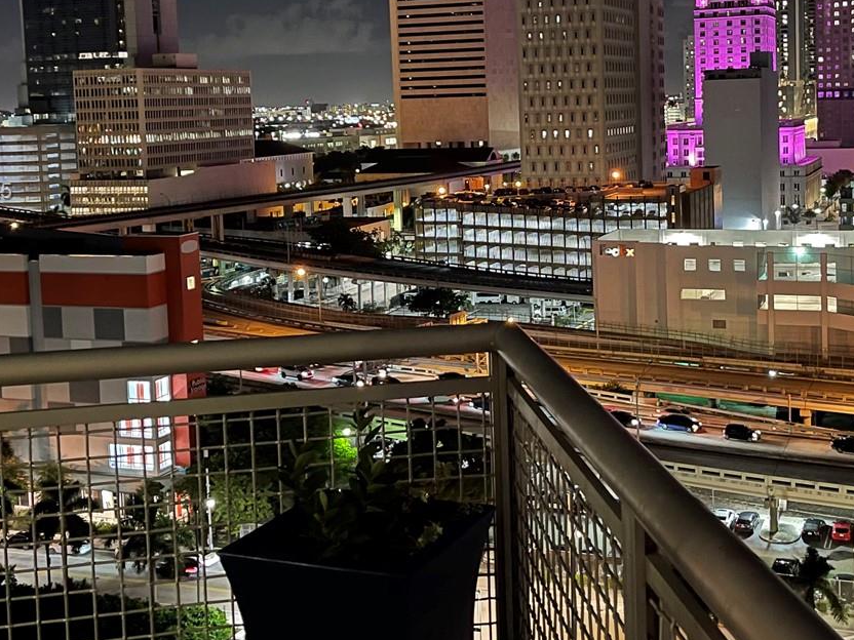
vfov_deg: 28.8
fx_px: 1234
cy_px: 193
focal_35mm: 50
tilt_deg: -4.2
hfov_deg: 38.1
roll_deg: +1.6
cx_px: 505
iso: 640
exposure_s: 1/15
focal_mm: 5.1
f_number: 1.6
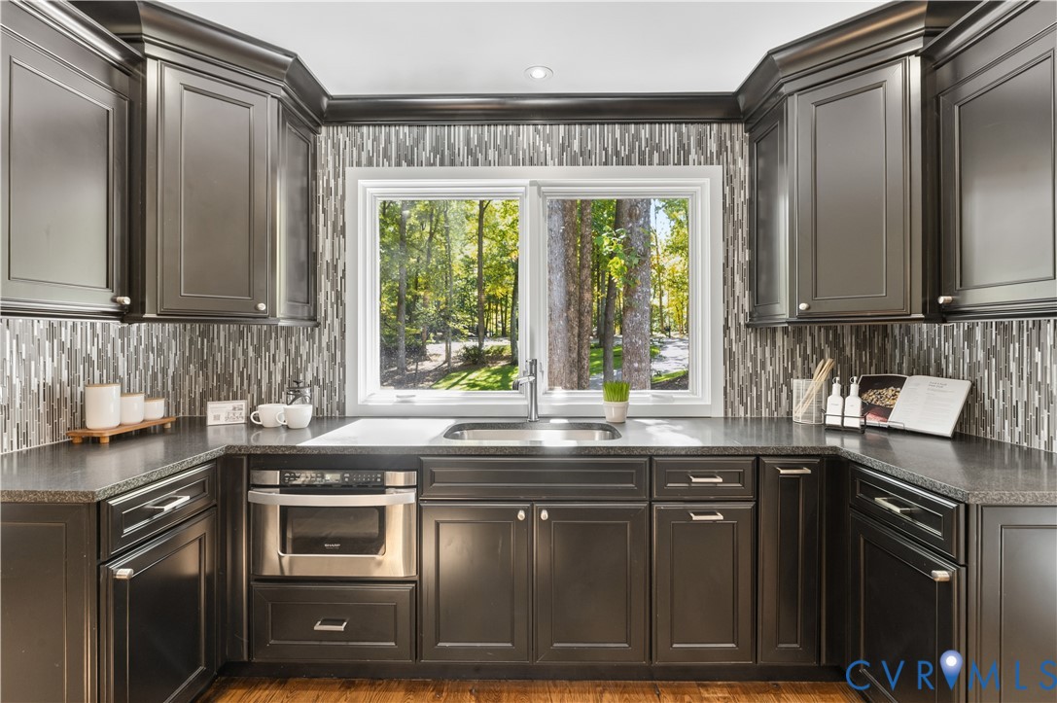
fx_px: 469
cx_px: 528
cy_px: 352
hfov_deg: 96.8
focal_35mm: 16
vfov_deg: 73.7
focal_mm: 16
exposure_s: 1/4
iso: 1250
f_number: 9
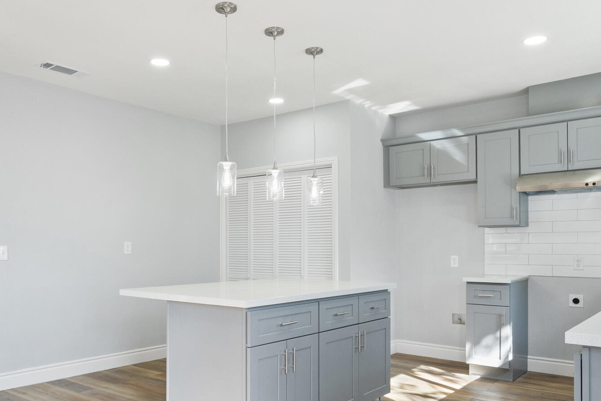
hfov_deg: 61.6
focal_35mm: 30
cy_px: 229
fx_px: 501
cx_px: 256
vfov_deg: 43.5
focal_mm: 16
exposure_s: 1/8
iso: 1000
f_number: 11
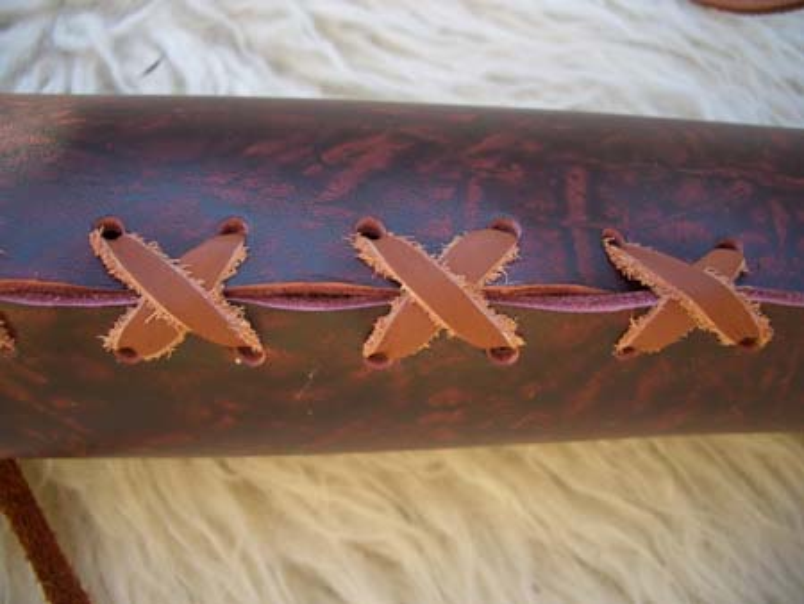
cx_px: 402
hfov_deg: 52.6
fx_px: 813
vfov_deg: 40.7
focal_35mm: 35
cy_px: 302
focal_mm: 5.8
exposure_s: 1/160
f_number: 2.6
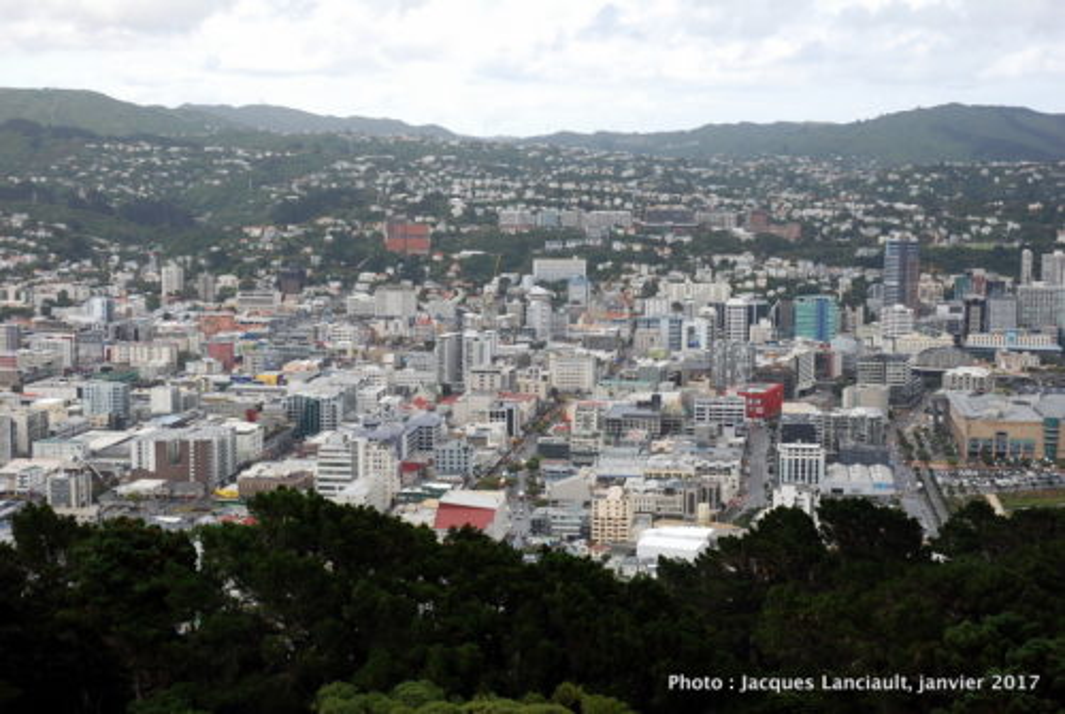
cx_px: 532
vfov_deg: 23.9
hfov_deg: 35.0
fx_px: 1689
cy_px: 357
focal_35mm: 57
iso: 200
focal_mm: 38
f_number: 7.1
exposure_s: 1/200
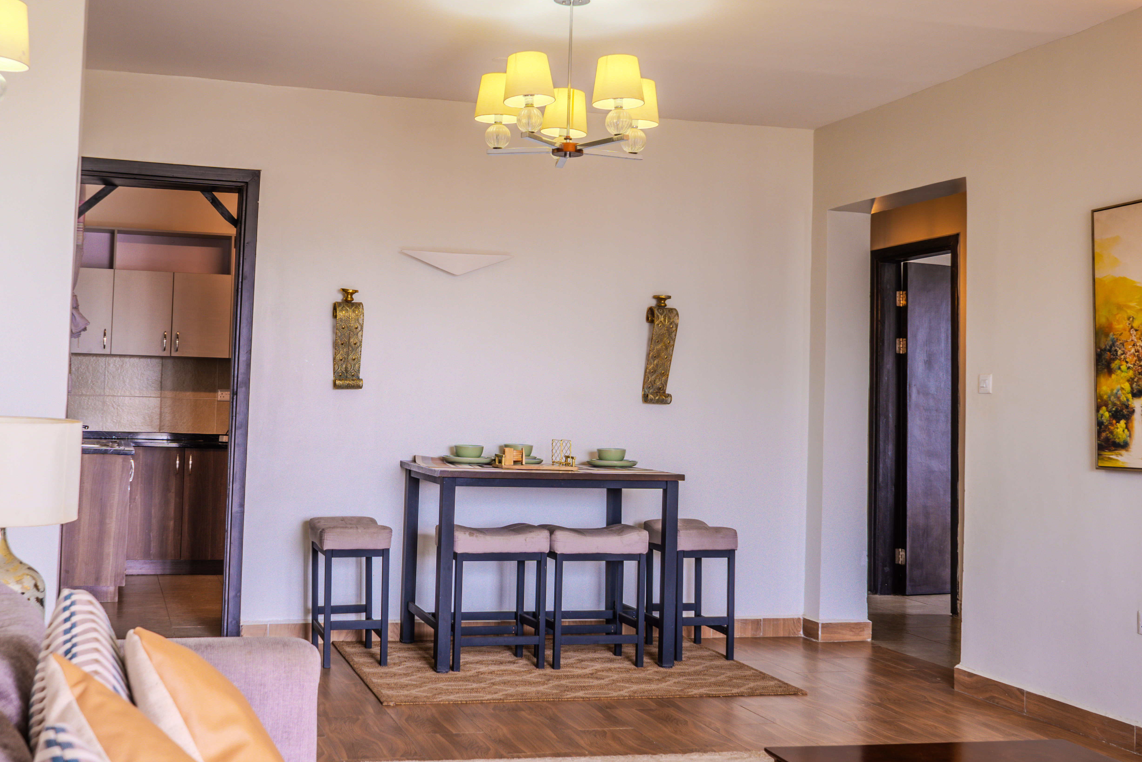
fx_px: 1269
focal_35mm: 40
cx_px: 435
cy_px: 325
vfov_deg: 33.3
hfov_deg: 48.1
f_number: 8
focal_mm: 28
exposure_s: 1/500
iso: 400
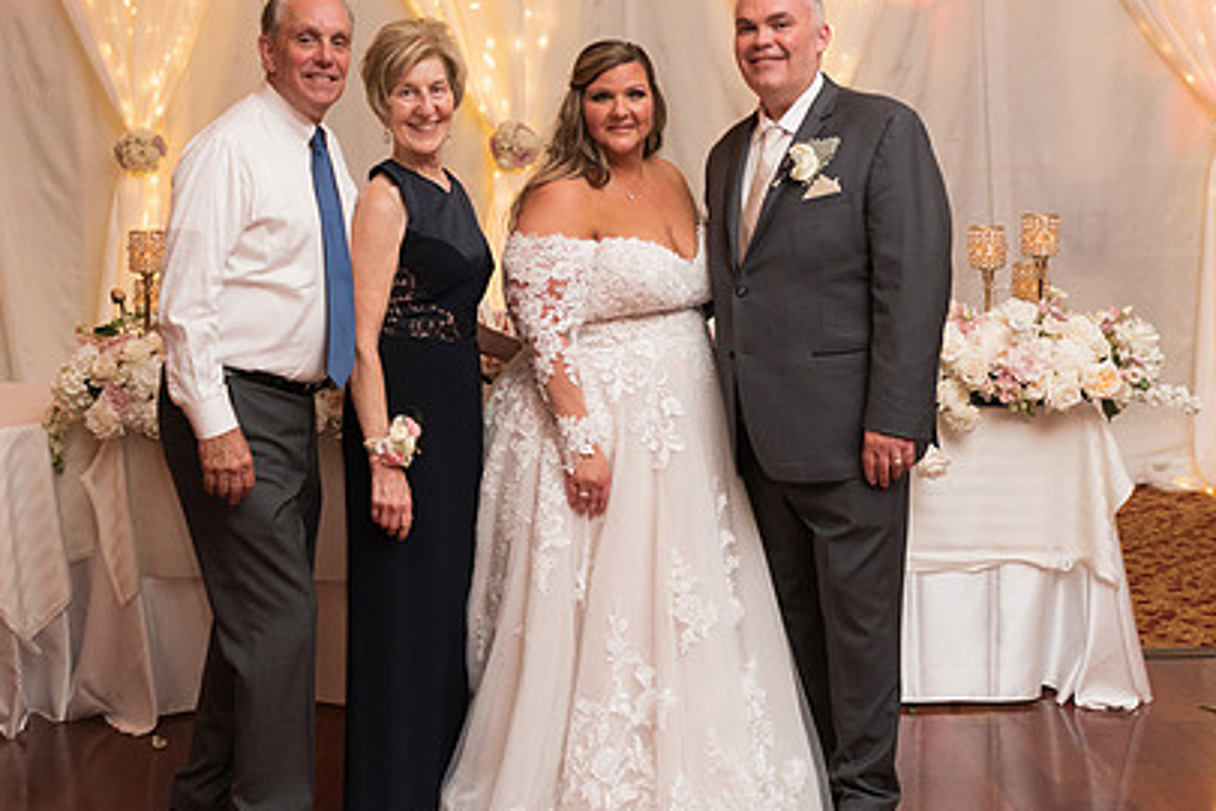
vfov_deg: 23.7
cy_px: 288
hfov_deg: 34.9
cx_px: 449
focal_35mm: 57
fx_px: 1925
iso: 640
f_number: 2.8
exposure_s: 1/125
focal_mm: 35
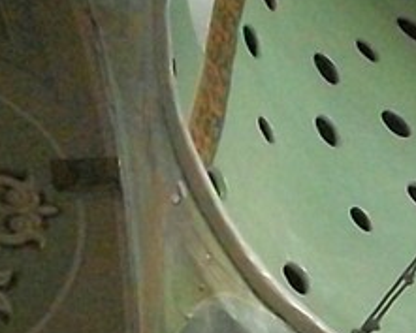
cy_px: 180
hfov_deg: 7.9
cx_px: 669
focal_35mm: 240
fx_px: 2956
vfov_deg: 6.5
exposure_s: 1/180
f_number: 2.8
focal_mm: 6.3
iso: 400
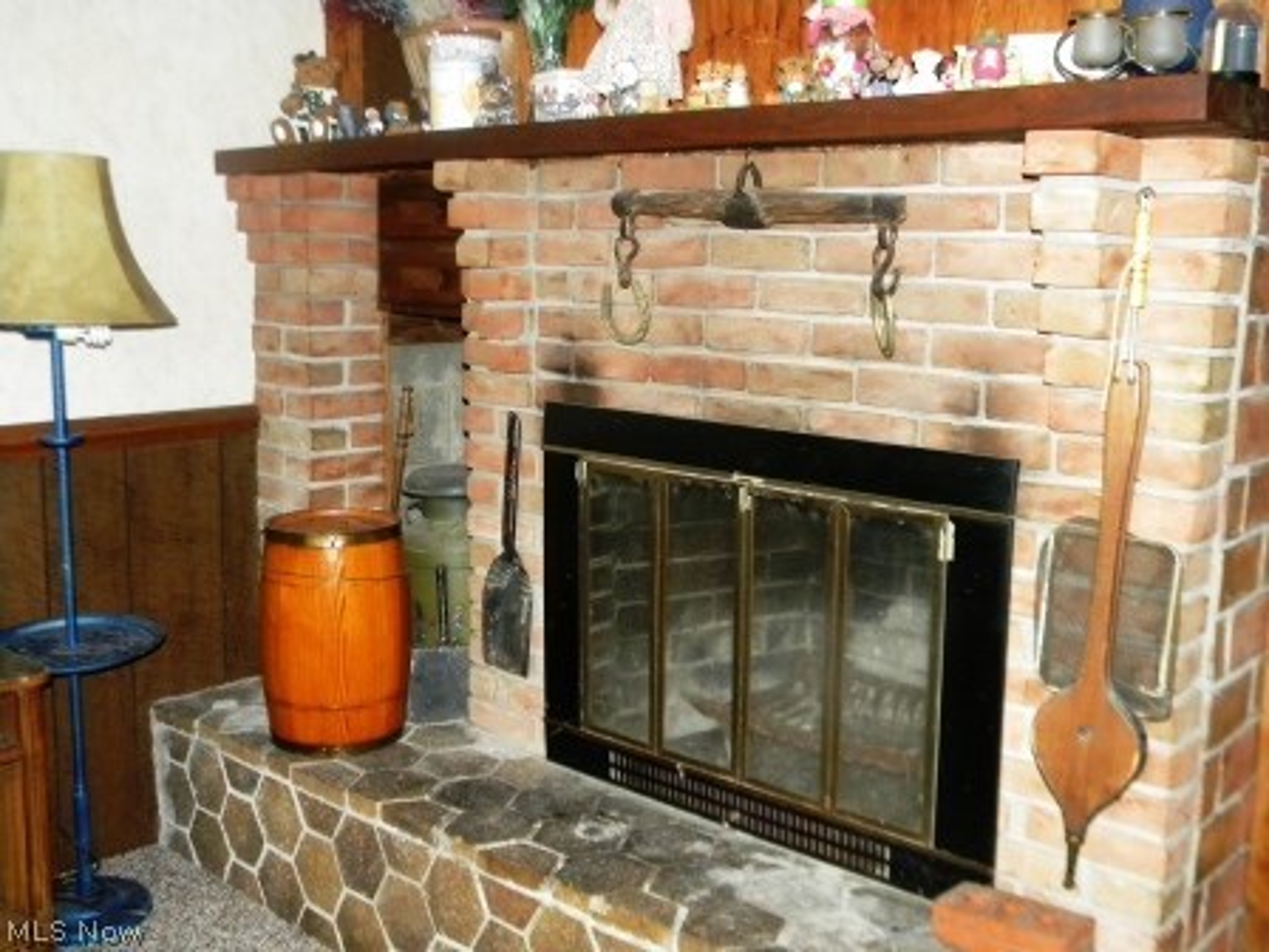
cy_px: 476
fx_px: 1320
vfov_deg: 39.7
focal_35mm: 36
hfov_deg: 51.4
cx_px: 634
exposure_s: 1/30
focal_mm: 6.4
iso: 400
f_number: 3.7
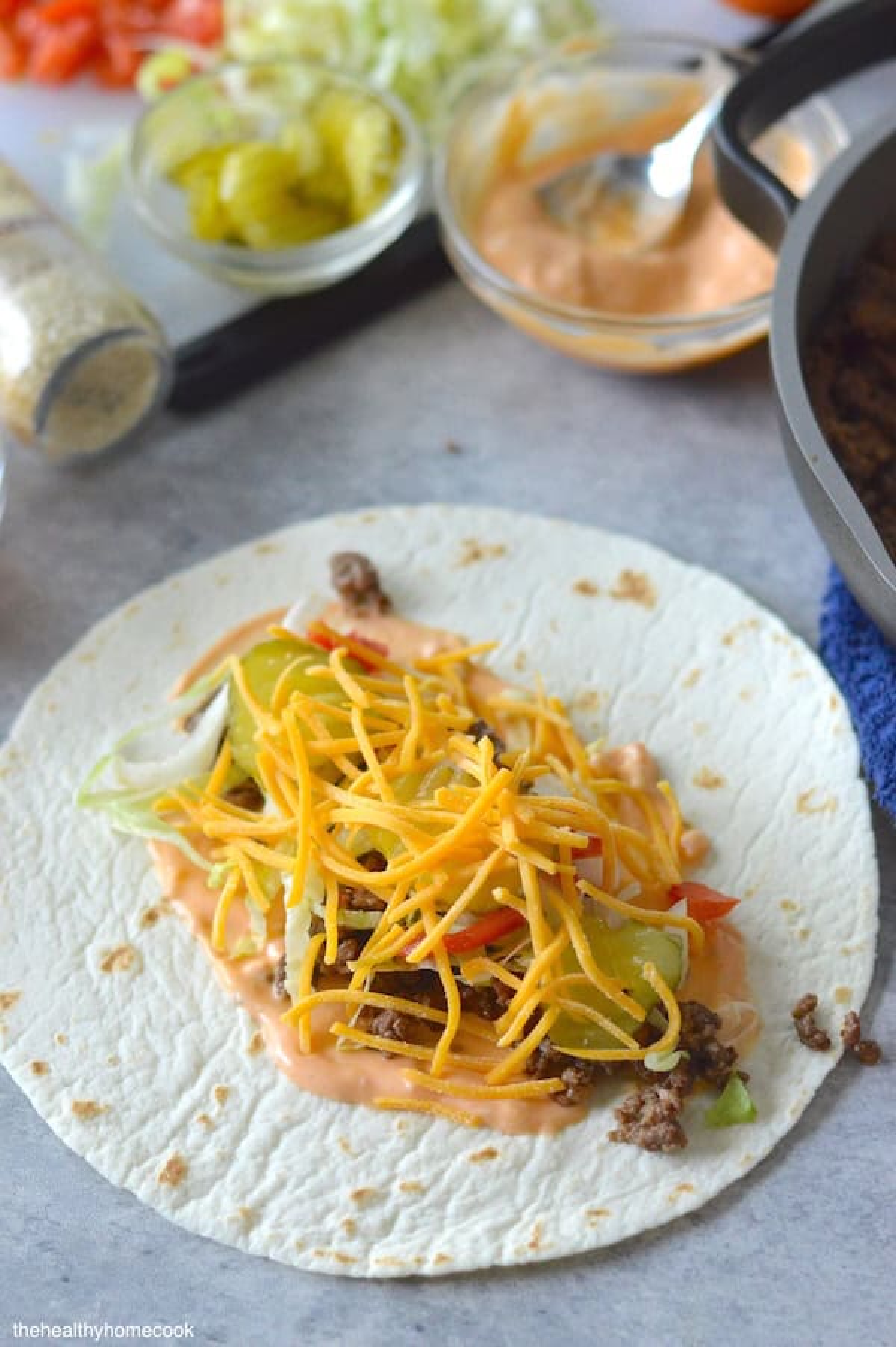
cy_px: 674
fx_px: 2804
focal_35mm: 75
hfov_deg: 18.2
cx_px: 448
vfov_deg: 27.0
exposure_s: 1/500
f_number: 2.8
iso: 1600
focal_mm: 50
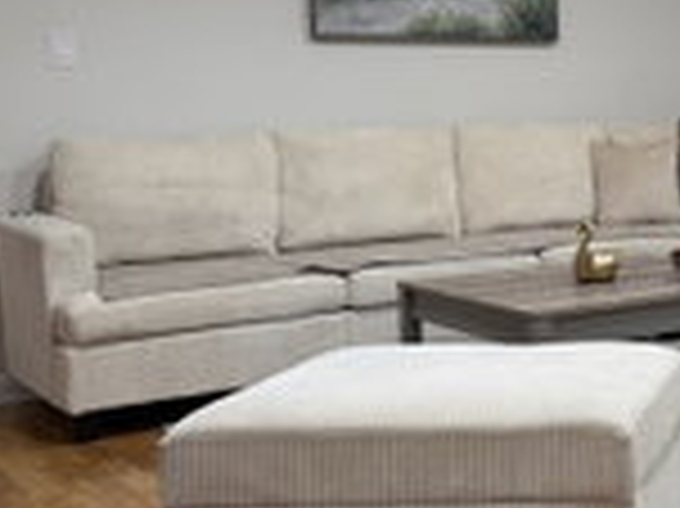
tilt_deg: -2.1
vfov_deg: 21.5
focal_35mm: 68
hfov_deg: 24.8
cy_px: 153
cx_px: 889
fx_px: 1335
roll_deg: +1.2
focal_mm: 6.76
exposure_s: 1/60
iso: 125
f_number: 1.78
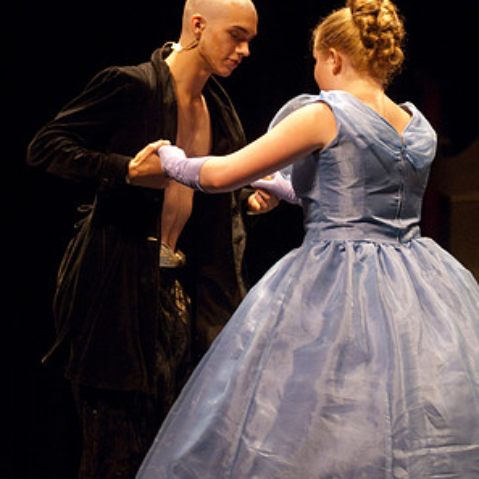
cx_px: 240
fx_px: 2599
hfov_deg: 10.5
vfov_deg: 10.5
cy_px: 135
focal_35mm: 166
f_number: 2.8
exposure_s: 1/160
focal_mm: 86
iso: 1250
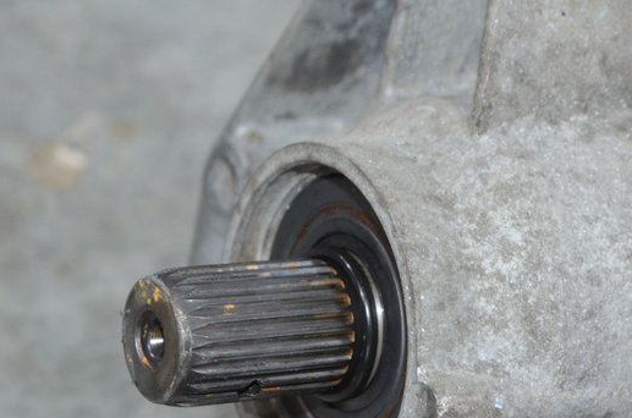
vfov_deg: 12.0
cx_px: 203
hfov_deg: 18.1
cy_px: 374
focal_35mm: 113
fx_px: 1979
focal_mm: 38
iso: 2200
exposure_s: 1/60
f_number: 5
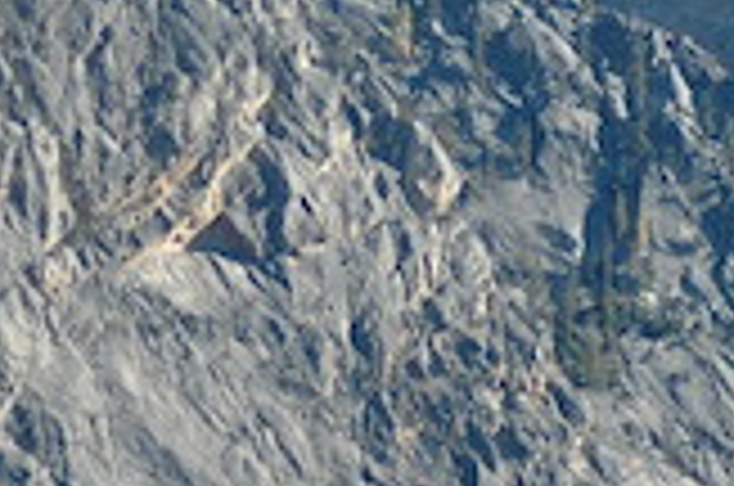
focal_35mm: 699
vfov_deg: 2.0
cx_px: 495
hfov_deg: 3.0
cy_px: 299
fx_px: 14224
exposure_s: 1/500
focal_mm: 100
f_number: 5.6
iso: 200
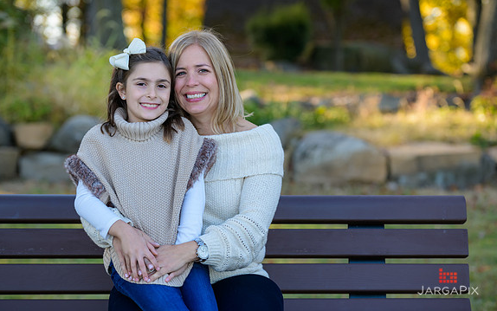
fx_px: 1395
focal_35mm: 103
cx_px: 249
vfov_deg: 12.7
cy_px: 146
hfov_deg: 20.2
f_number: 4
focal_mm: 100
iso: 200
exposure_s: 1/250
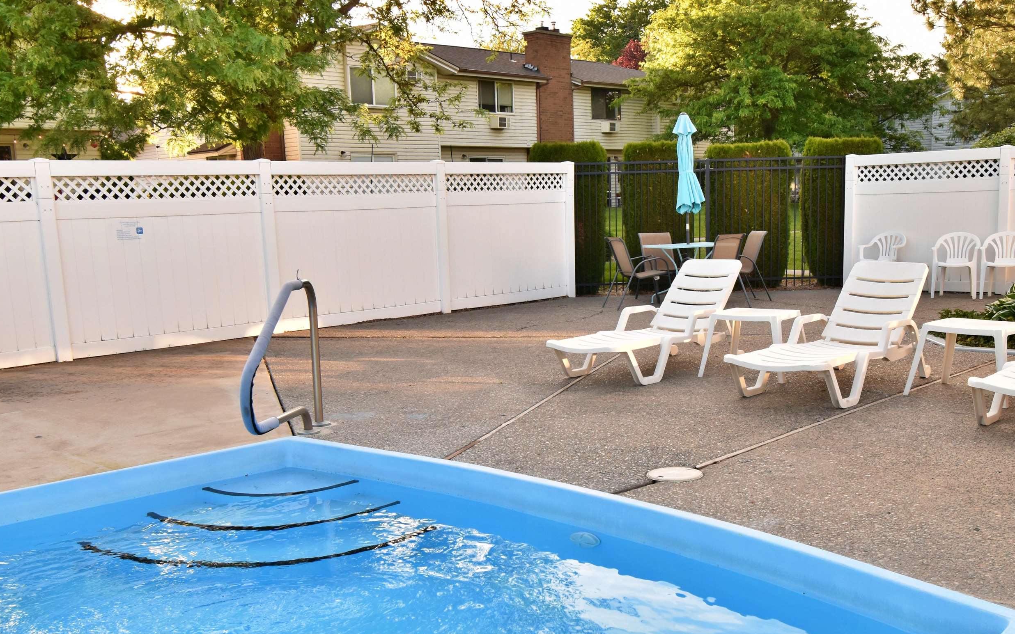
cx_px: 581
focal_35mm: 38
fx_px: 1051
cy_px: 394
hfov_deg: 51.4
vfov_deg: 33.4
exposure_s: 1/125
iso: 500
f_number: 8
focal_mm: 20
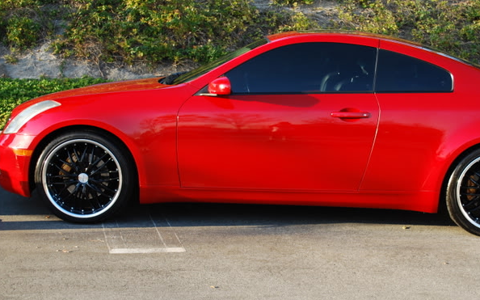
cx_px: 295
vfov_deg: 19.7
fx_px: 863
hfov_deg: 31.0
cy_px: 158
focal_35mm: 66
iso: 200
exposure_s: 1/125
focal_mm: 32
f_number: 5.6
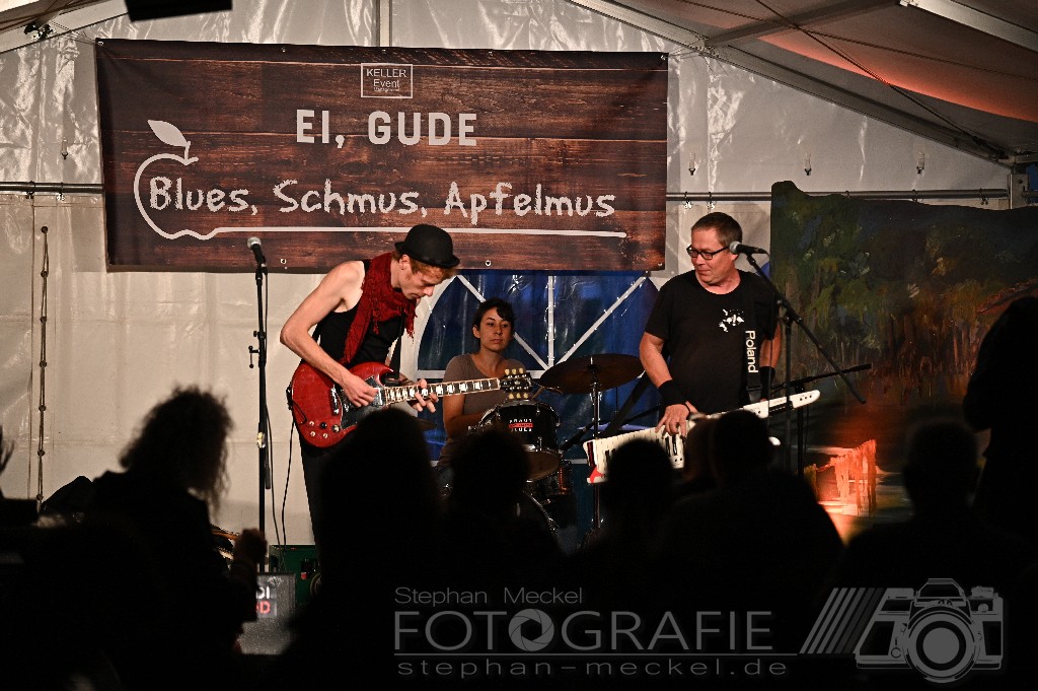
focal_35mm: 130
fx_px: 3745
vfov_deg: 10.5
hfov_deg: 15.8
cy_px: 346
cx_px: 519
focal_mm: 130
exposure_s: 1/200
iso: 800
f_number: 2.8
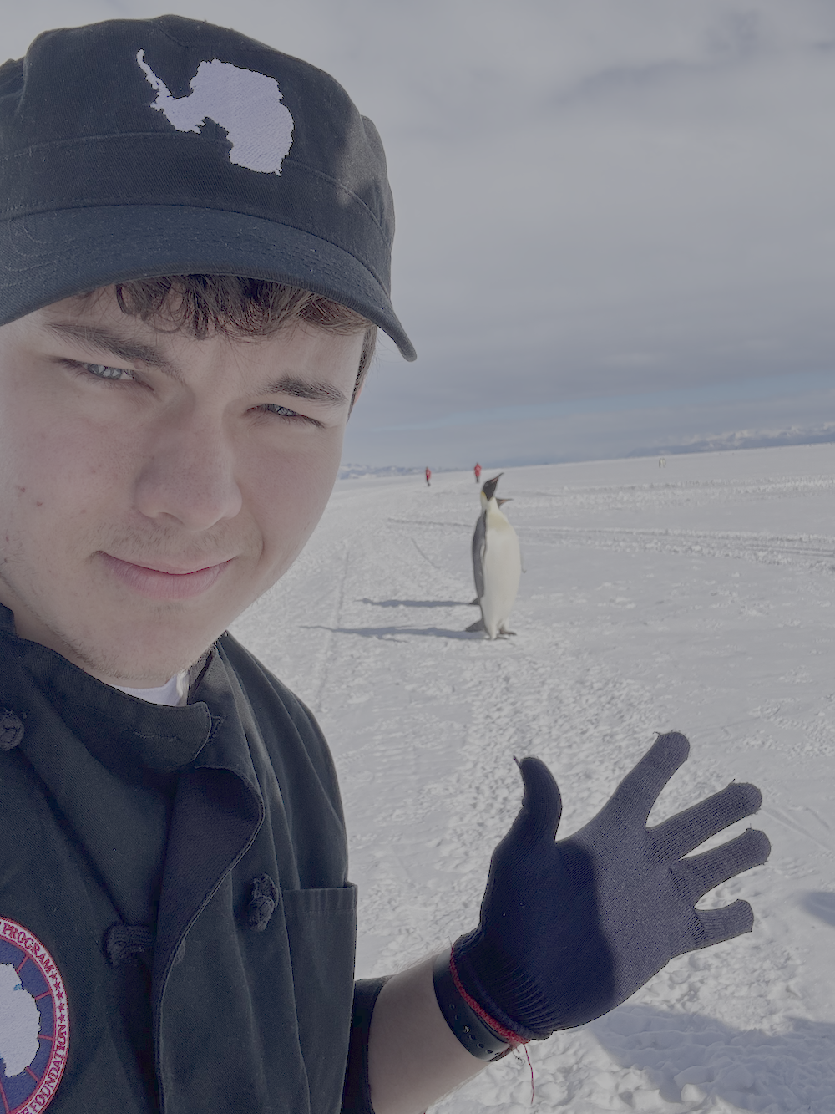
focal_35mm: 30
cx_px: 418
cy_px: 557
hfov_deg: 46.8
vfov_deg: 60.0
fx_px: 965
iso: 25
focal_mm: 2.69
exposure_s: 1/2070
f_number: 1.9
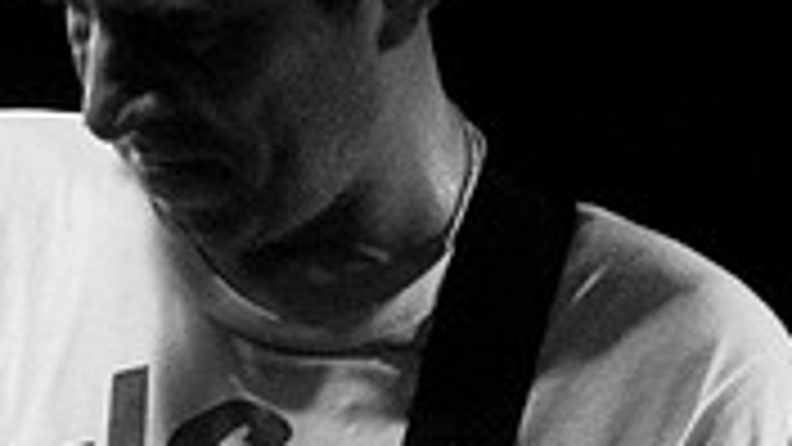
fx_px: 3795
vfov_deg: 6.6
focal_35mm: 181
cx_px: 729
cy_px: 662
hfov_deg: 11.8
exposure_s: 1/60
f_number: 2.8
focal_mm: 35
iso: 800
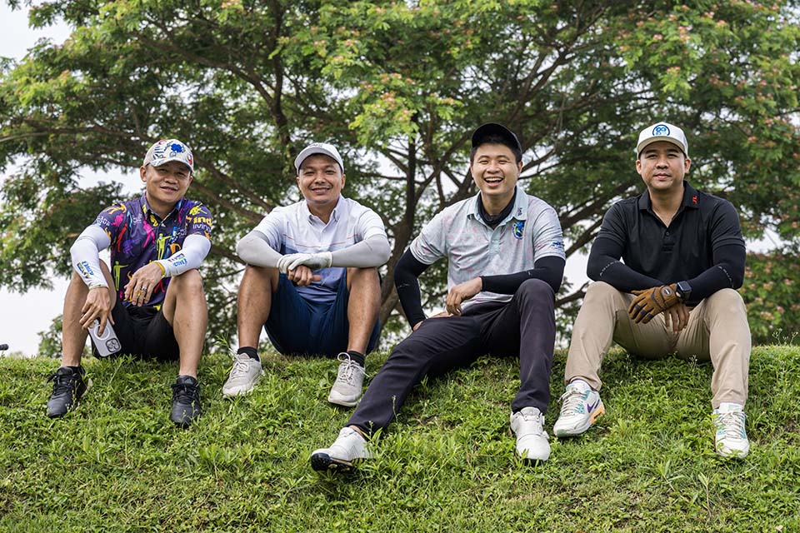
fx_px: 1333
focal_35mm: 60
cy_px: 266
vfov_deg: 22.6
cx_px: 400
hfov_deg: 33.4
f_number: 5
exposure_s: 1/500
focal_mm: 60
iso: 280
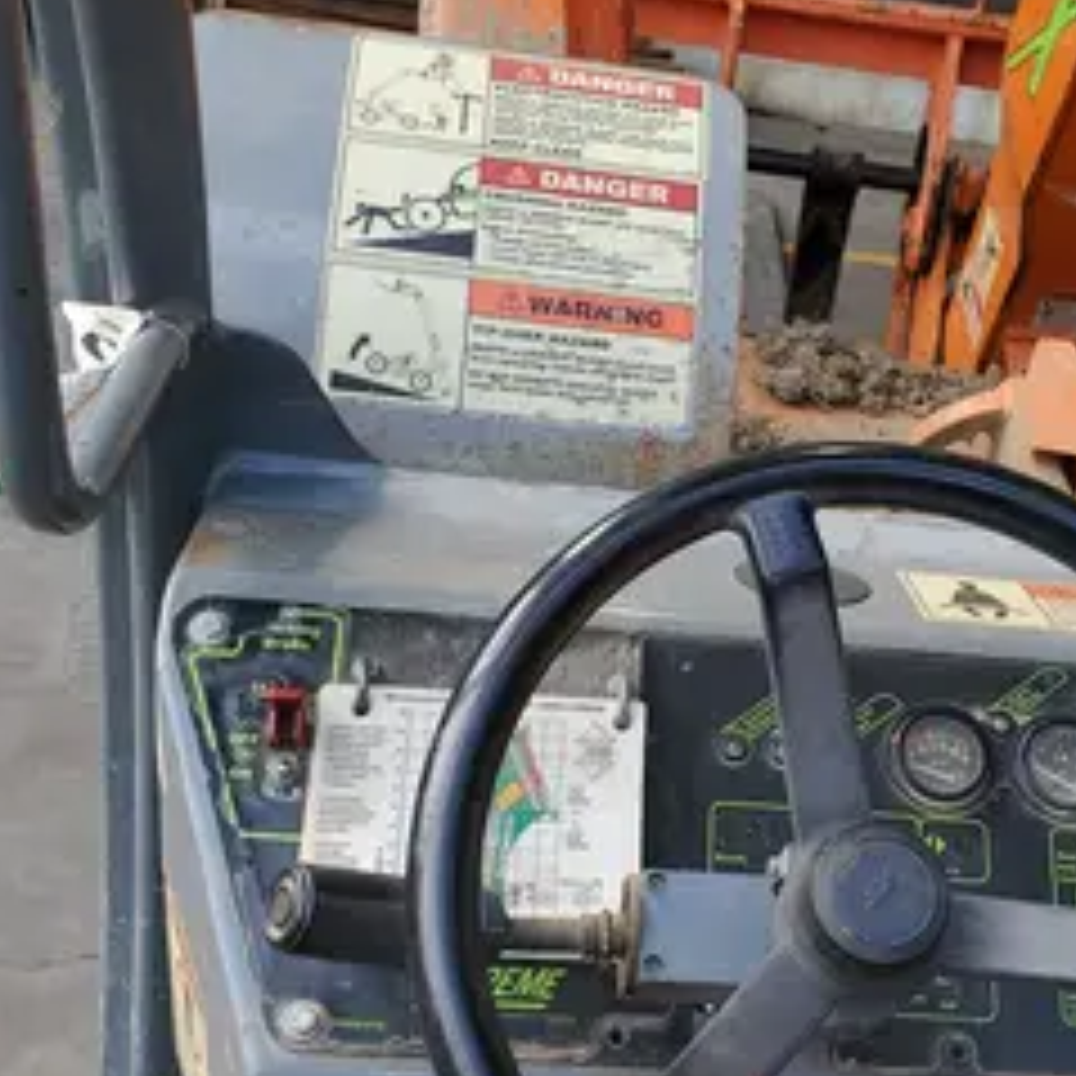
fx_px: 1864
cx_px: 797
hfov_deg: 31.7
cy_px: 597
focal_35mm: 53
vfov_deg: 32.2
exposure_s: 1/143
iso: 50
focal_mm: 4.3
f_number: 2.4
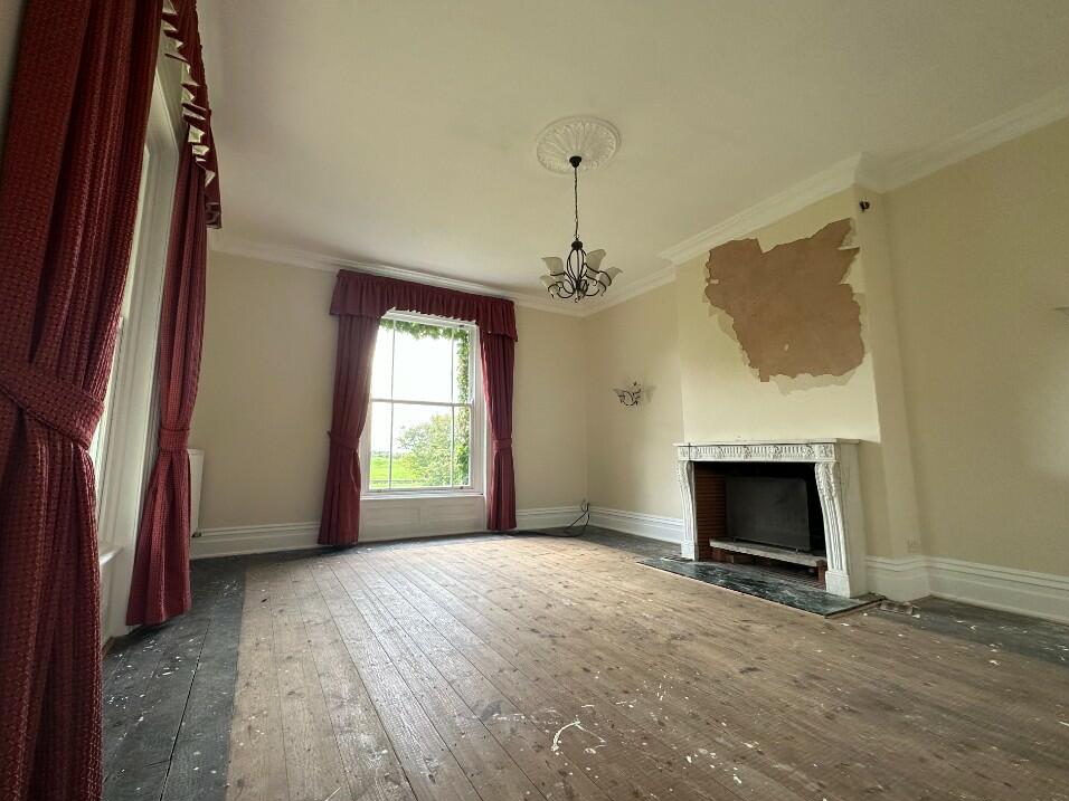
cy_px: 393
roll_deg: -0.3
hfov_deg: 98.0
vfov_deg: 81.7
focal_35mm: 15
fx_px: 463
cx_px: 501
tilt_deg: +7.7
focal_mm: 2.22
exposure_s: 1/99
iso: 125
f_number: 2.2
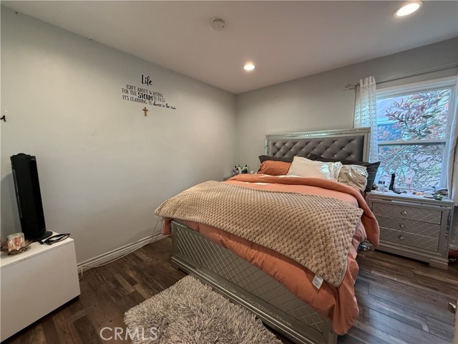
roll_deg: +1.0
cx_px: 229
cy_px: 172
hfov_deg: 102.1
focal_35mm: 14
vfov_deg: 85.7
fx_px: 185
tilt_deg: -5.9
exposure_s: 1/120
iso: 400
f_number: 2.2
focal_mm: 2.22
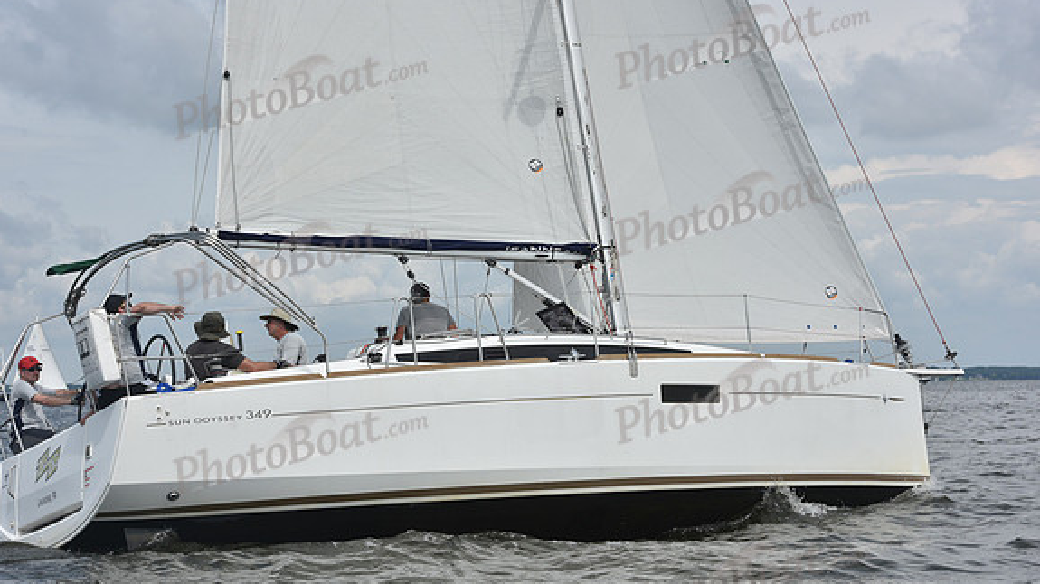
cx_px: 523
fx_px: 2040
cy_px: 328
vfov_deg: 16.3
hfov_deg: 28.6
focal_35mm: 74
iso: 320
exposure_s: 1/1250
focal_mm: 70
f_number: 9
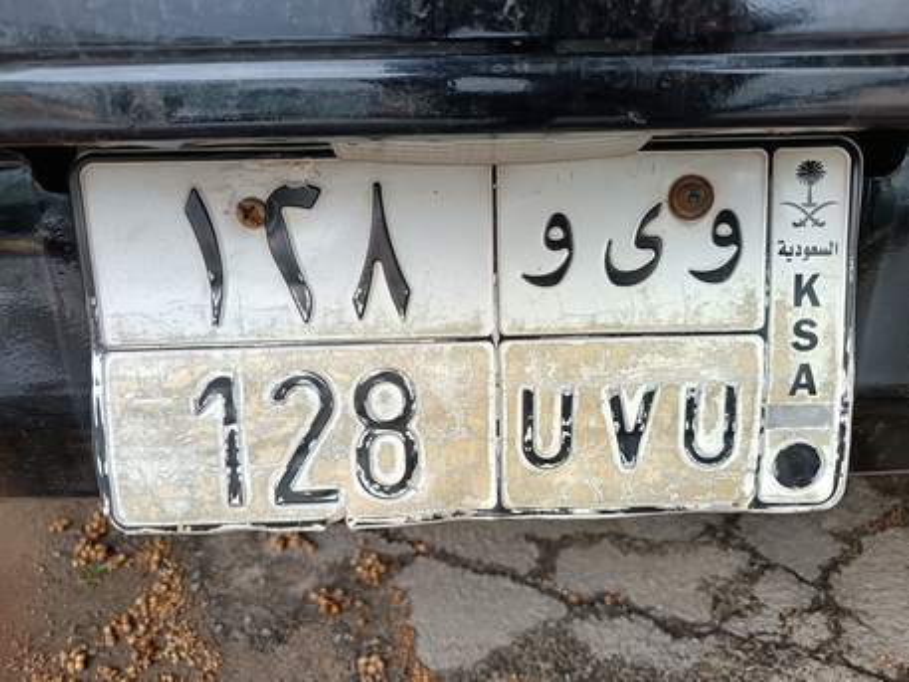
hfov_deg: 71.6
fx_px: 630
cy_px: 341
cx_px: 454
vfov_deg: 56.8
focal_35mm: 24
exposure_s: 1/120
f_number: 1.75
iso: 179
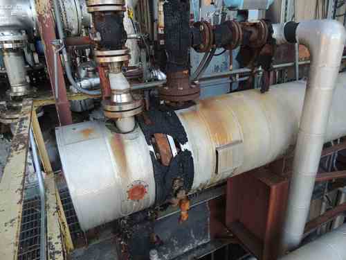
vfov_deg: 56.8
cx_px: 173
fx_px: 240
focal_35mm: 24
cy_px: 130
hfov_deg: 71.6
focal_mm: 4.3
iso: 100
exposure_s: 1/125
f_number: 3
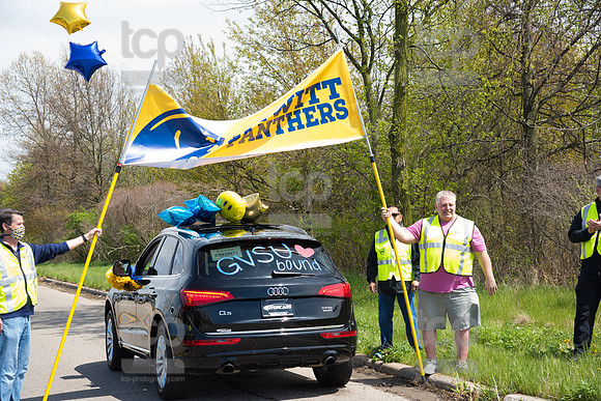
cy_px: 200
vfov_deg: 19.5
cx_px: 300
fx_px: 1169
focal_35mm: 70
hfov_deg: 28.8
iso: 1000
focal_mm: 70
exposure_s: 1/800
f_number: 7.1
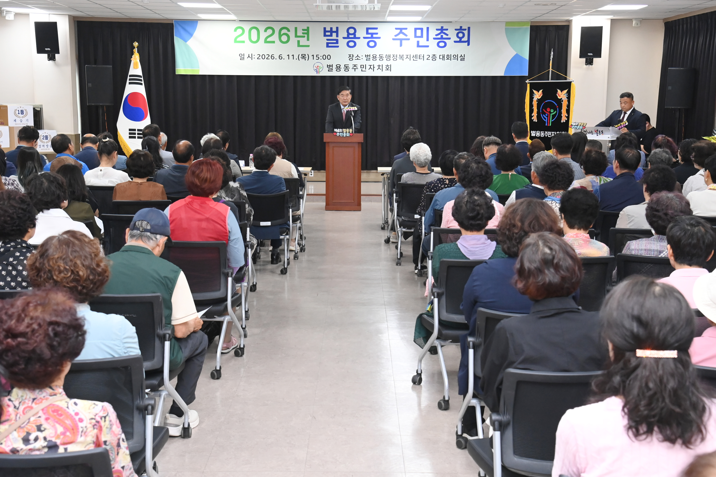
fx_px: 795
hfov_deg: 48.5
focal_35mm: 40
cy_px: 238
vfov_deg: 33.4
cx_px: 358
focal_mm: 40
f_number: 6.3
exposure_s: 1/250
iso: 4000
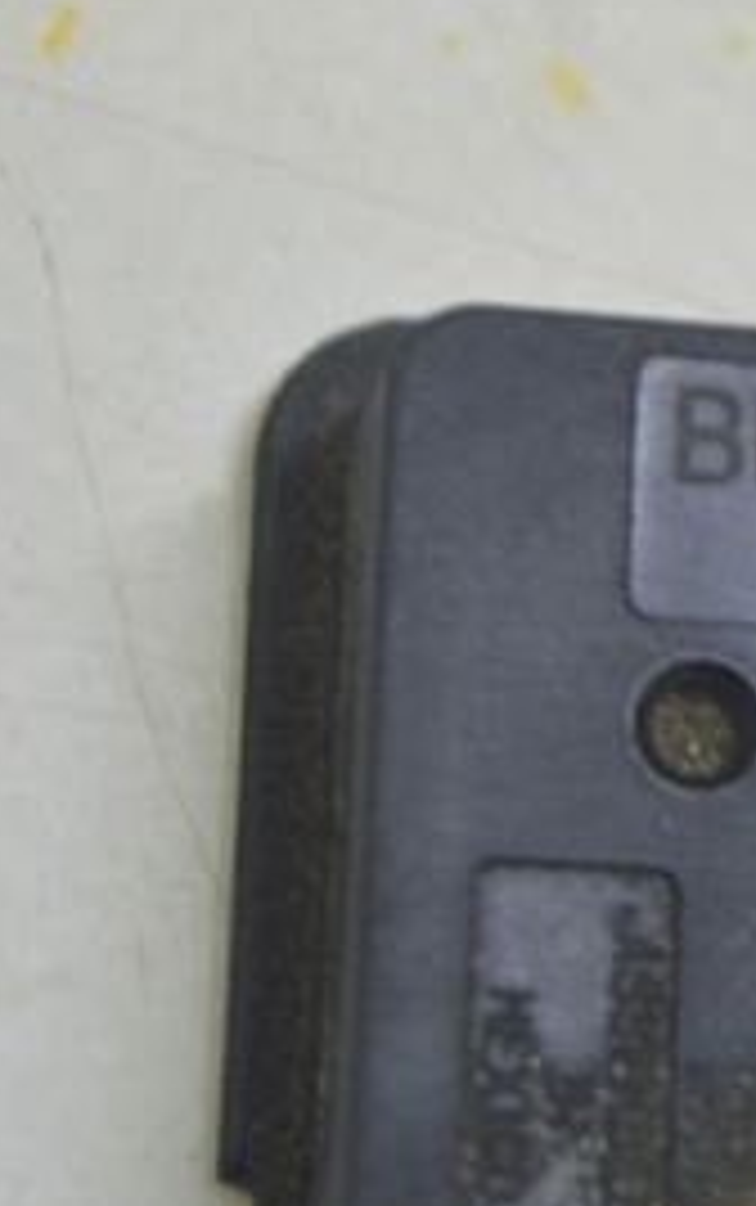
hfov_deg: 6.5
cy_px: 497
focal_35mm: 200
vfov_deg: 10.5
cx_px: 1188
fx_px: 6586
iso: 400
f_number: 5.6
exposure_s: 1/20
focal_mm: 55
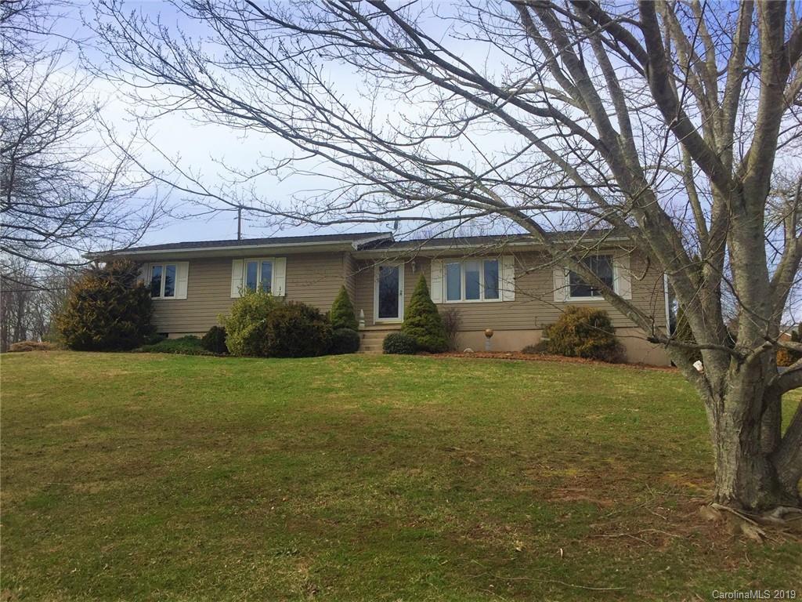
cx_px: 401
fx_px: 672
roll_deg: -1.5
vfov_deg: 48.2
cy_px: 301
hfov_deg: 61.7
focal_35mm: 29
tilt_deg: +9.0
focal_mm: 4.15
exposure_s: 1/2639
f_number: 2.2
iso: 32
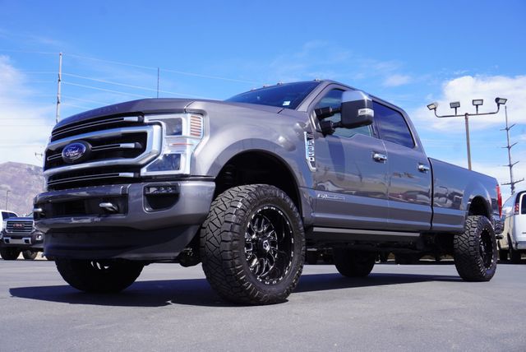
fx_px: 548
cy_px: 176
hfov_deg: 51.2
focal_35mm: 38
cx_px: 263
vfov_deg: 35.6
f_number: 9
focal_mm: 25
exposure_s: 1/125
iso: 100
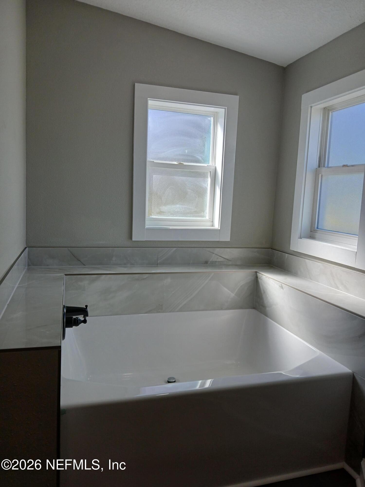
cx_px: 182
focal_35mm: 26
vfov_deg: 67.3
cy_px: 244
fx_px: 366
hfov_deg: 53.1
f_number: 1.8
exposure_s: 1/120
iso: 25
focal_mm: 3.98
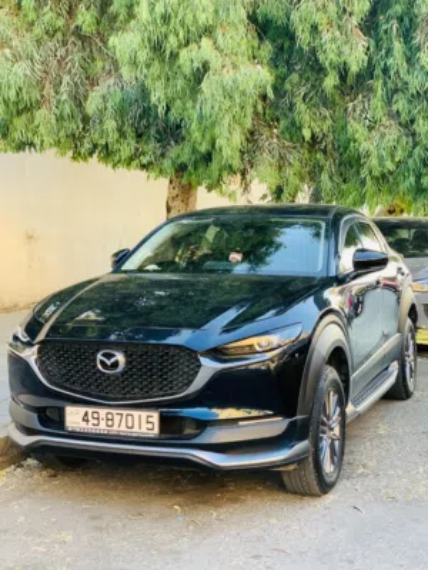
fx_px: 857
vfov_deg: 36.8
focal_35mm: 52
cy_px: 285
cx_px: 214
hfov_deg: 28.0
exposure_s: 1/122
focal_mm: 6
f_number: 2.4
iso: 100
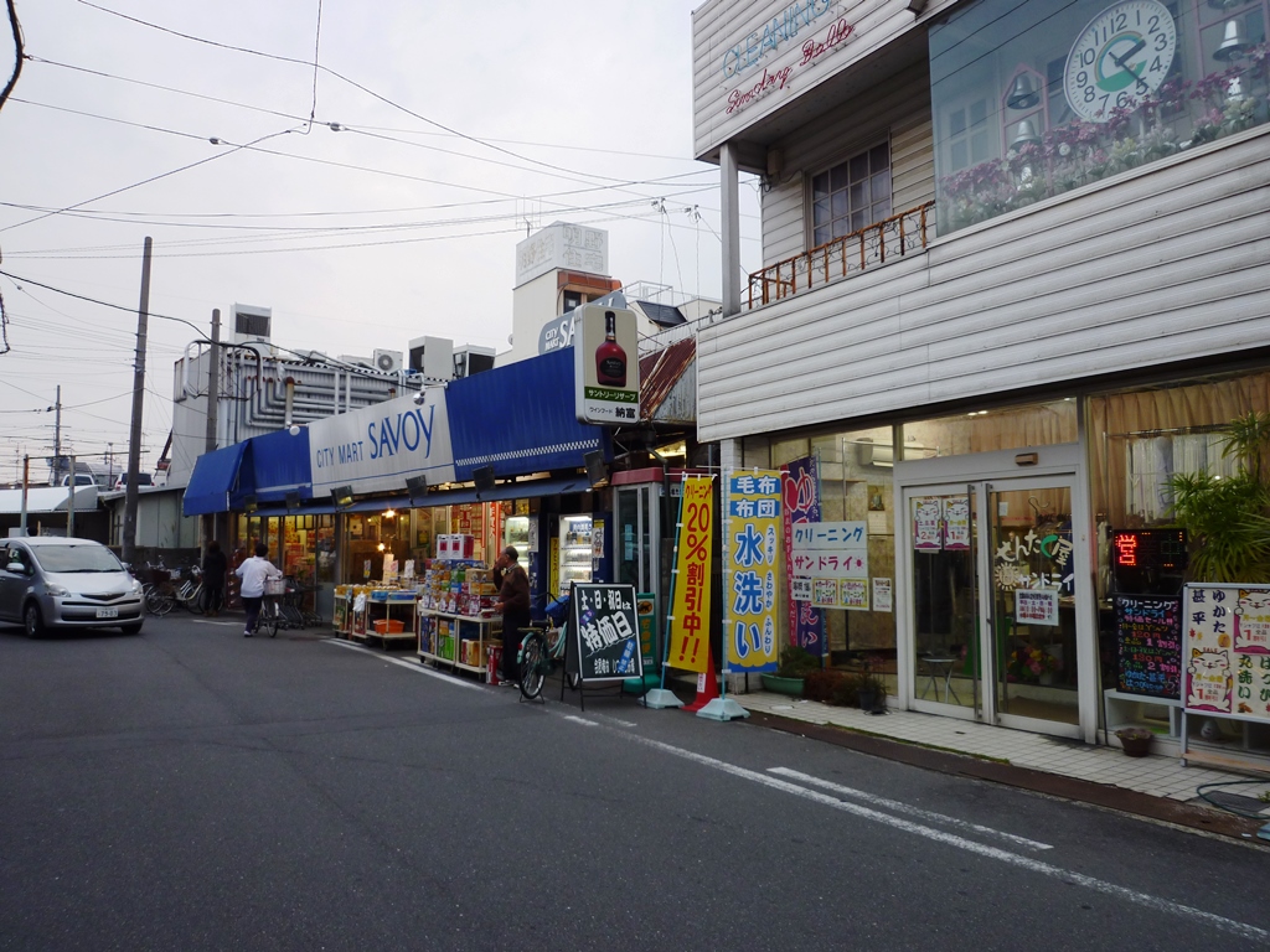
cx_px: 635
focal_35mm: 25
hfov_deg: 69.4
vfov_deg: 54.9
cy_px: 476
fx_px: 917
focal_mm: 4.5
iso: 80
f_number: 2.8
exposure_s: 1/50
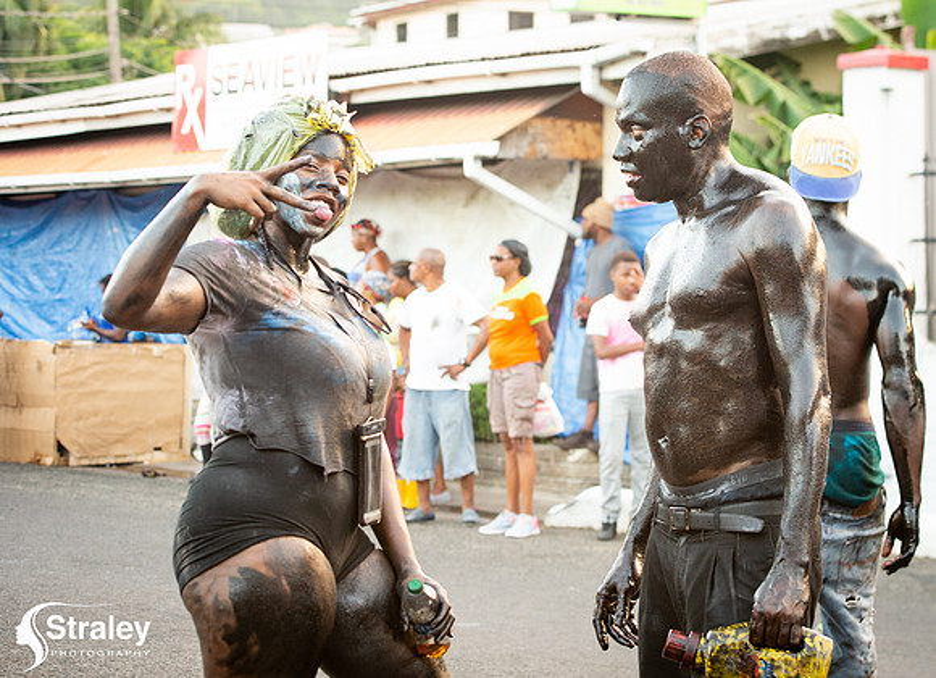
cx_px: 539
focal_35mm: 91
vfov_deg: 15.8
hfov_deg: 21.7
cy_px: 260
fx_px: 2439
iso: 2200
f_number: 5
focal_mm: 70
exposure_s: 1/200
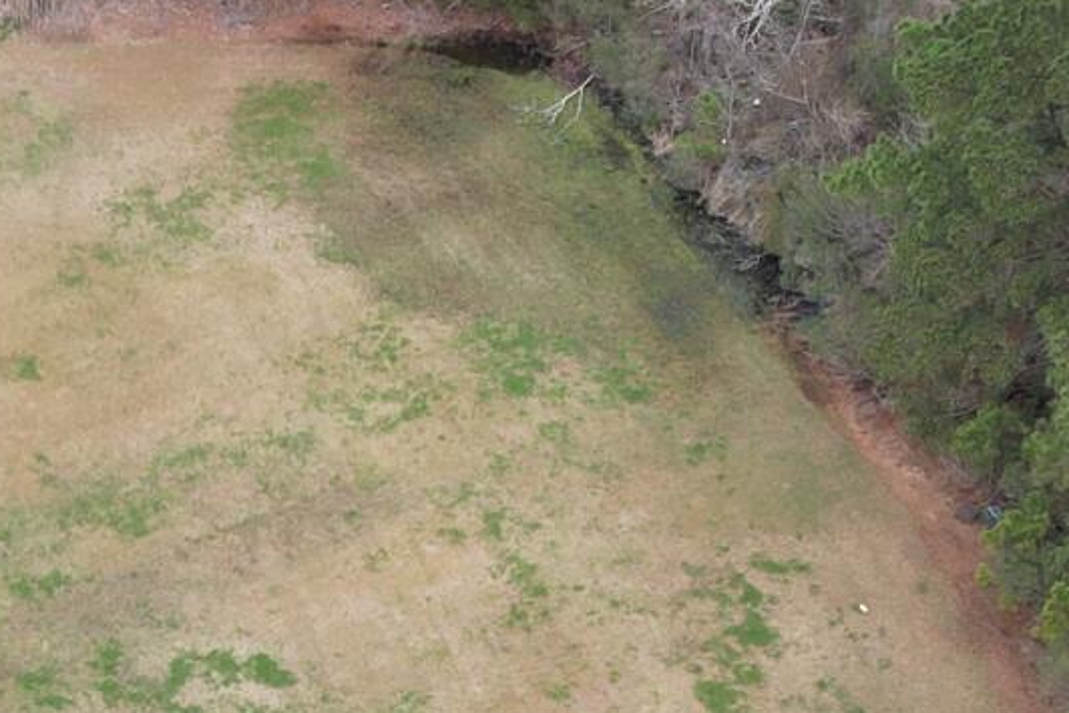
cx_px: -64
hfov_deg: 16.1
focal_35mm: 124
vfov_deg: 10.8
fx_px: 3683
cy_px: 900
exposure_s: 1/500
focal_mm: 8.38
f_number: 2.8
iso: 100
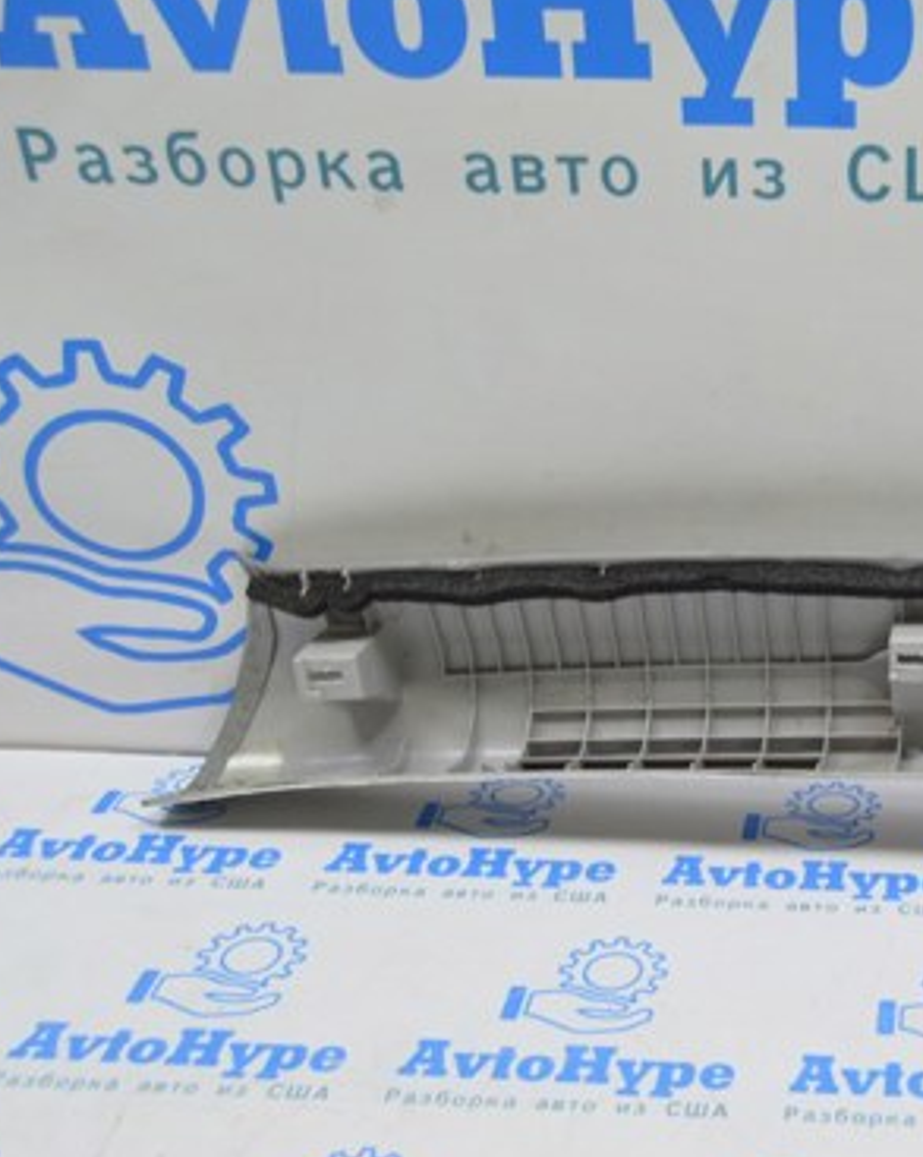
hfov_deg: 26.3
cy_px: 550
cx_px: 958
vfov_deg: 34.8
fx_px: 1846
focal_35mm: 54
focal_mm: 22
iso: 400
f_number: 5.6
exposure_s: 1/20
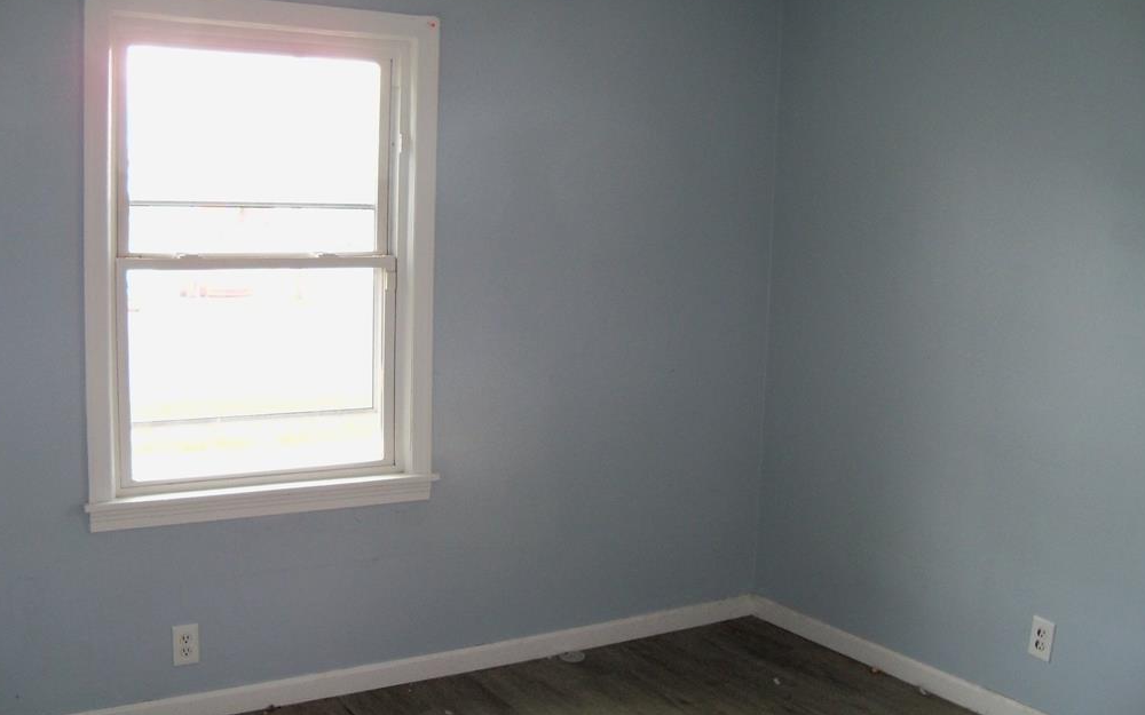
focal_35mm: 38
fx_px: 1186
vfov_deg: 33.6
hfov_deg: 51.5
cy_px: 368
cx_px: 574
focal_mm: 6.2
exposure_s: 1/30
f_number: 3.5
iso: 200
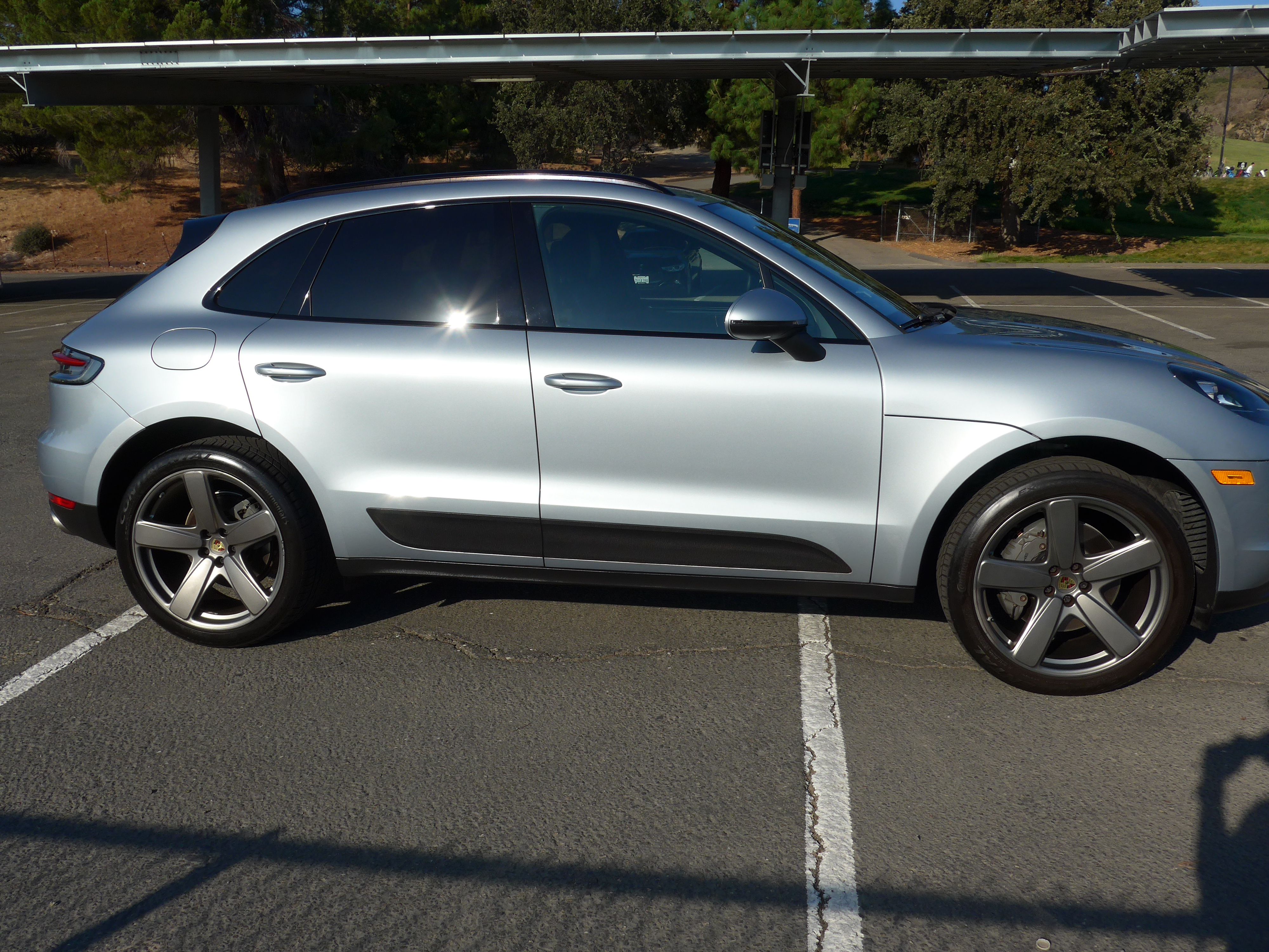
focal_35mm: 29
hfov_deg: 61.7
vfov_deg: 48.2
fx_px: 1063
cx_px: 634
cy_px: 476
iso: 80
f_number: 3.2
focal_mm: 6
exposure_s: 1/2000
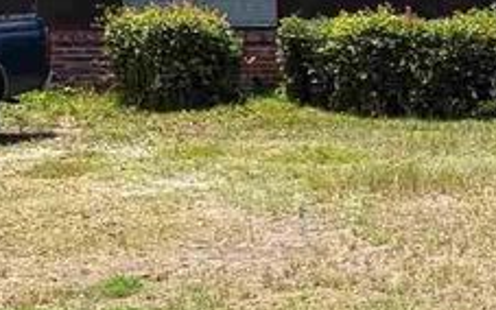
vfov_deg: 11.3
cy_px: 56
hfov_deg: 14.8
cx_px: 999
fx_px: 1555
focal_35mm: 115
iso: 18
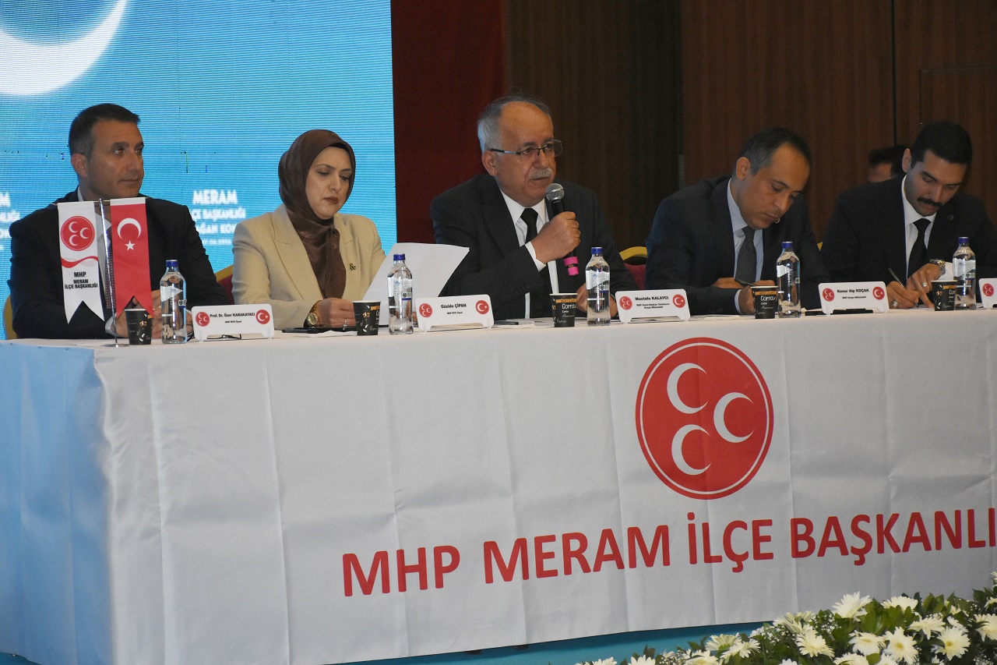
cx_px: 498
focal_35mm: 112
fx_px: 3115
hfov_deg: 18.2
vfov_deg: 12.2
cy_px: 332
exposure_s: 1/250
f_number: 5
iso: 1600
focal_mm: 75
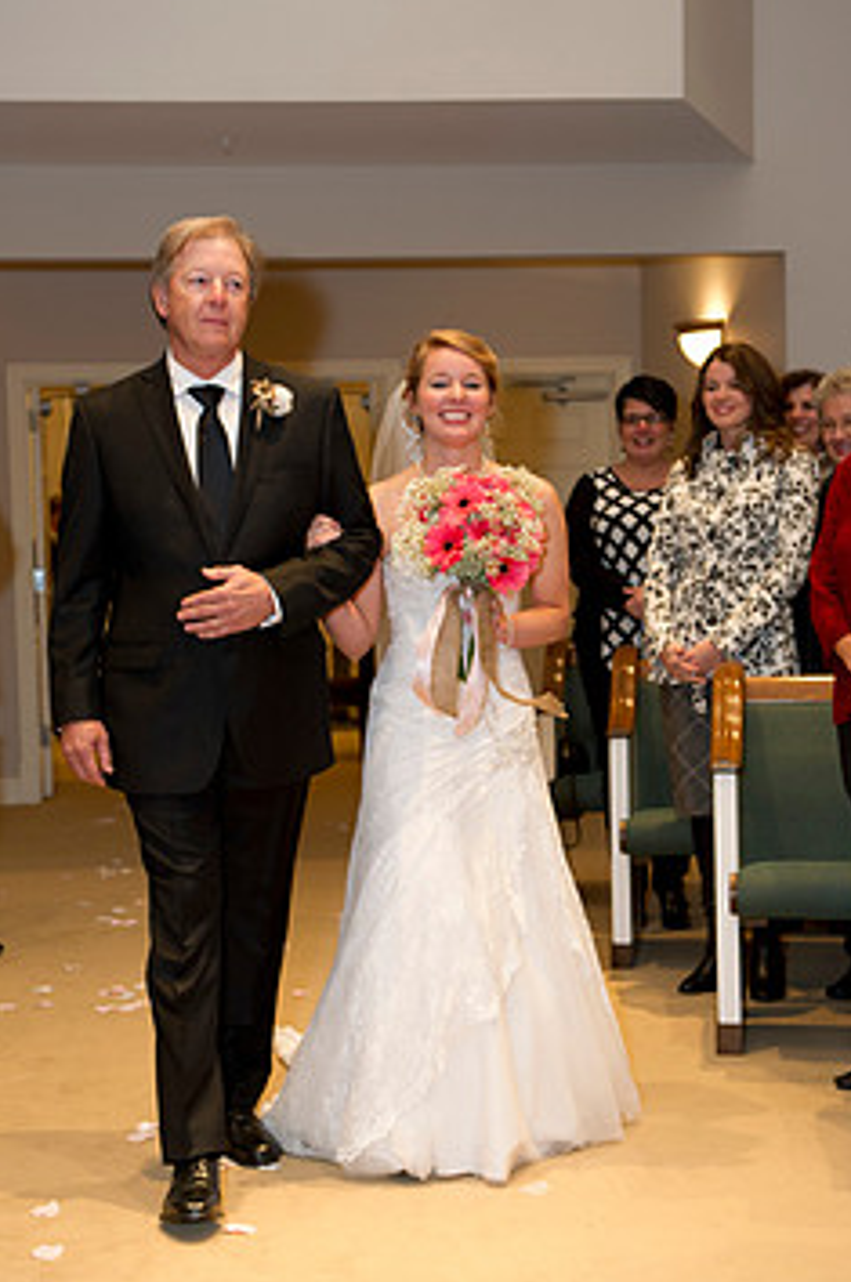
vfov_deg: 32.9
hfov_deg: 22.2
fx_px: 2169
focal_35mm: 61
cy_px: 681
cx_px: 364
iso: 1250
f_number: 4
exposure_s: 1/80
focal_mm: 48
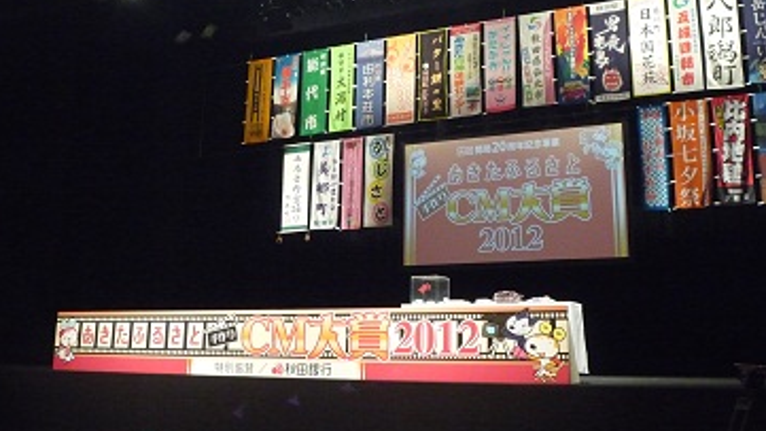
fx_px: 873
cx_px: 381
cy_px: 159
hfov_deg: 47.4
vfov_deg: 27.6
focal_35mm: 43
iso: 800
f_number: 4
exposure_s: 1/50
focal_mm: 6.8
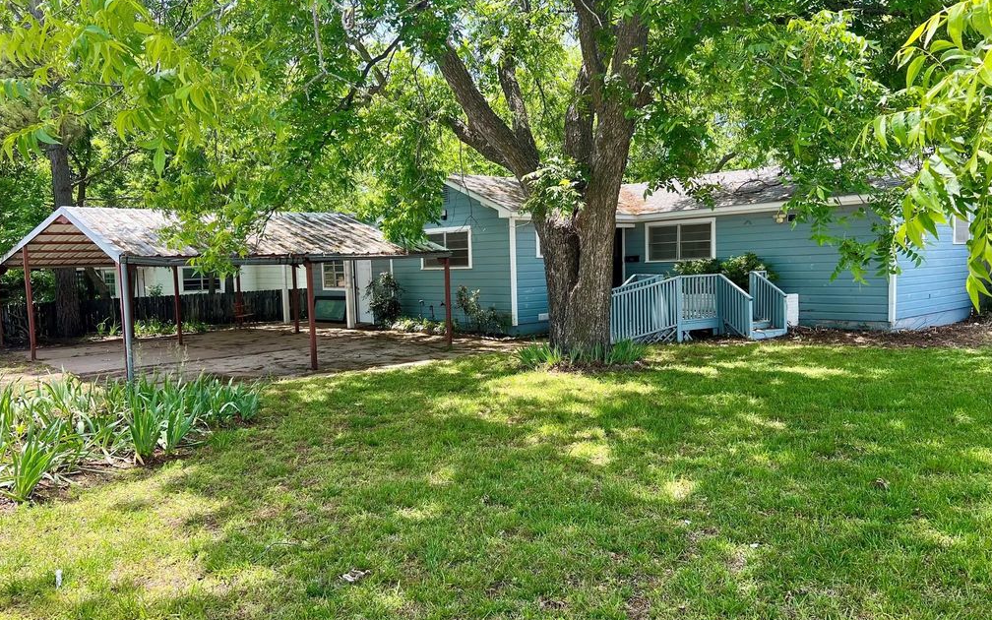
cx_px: 496
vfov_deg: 44.5
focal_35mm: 28
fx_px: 757
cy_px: 318
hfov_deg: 66.5
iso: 50
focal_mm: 5.7
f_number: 1.5
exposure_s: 1/687
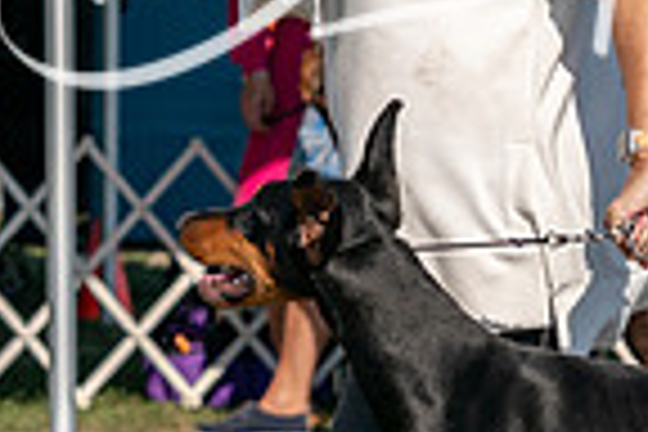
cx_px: 644
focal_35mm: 378
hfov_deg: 5.4
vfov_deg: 3.6
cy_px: 169
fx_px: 6803
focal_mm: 94
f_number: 5
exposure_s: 1/1600
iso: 250
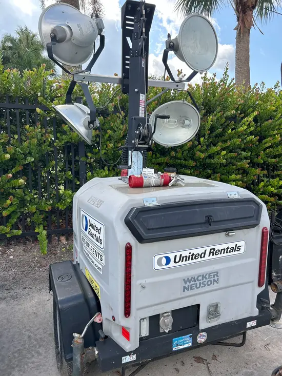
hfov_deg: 53.1
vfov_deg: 67.3
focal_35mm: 26
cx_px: 141
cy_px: 188
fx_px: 282
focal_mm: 5.7
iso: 50
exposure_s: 1/982
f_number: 1.5
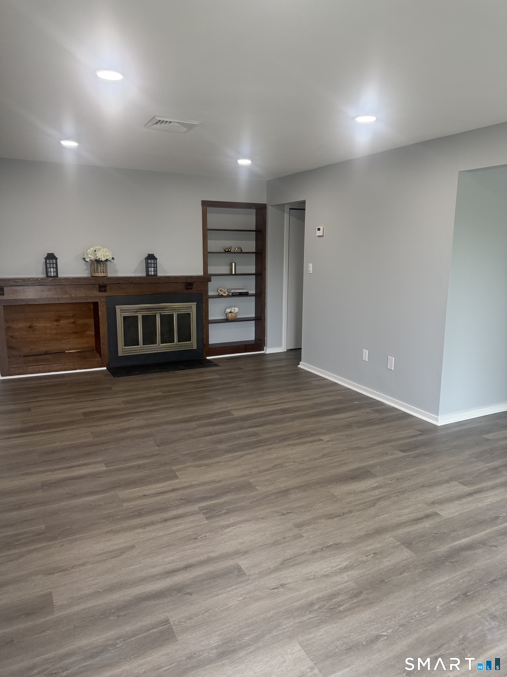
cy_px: 338
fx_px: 469
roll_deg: -1.5
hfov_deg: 56.8
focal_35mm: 24
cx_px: 254
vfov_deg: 71.6
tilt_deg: -9.7
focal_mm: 6.76
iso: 200
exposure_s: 1/147
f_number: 1.78
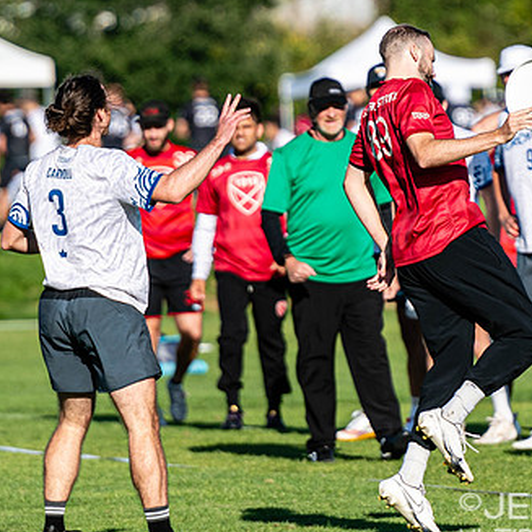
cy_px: 97
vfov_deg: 2.3
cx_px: 472
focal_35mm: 759
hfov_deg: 2.3
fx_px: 13197
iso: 100
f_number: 3.2
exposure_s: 1/1600
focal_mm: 200
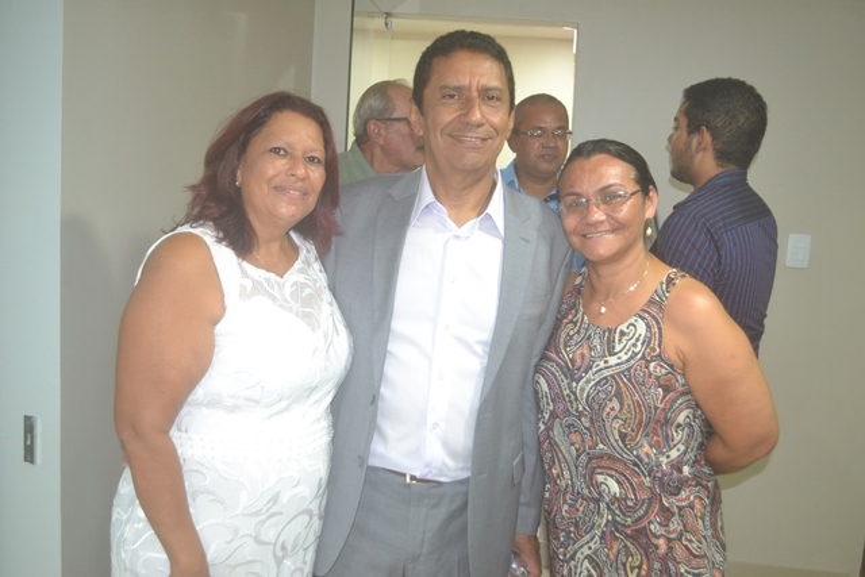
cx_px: 432
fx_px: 865
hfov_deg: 53.1
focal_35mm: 36
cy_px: 288
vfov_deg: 36.9
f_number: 4
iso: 2200
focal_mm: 24
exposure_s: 1/60
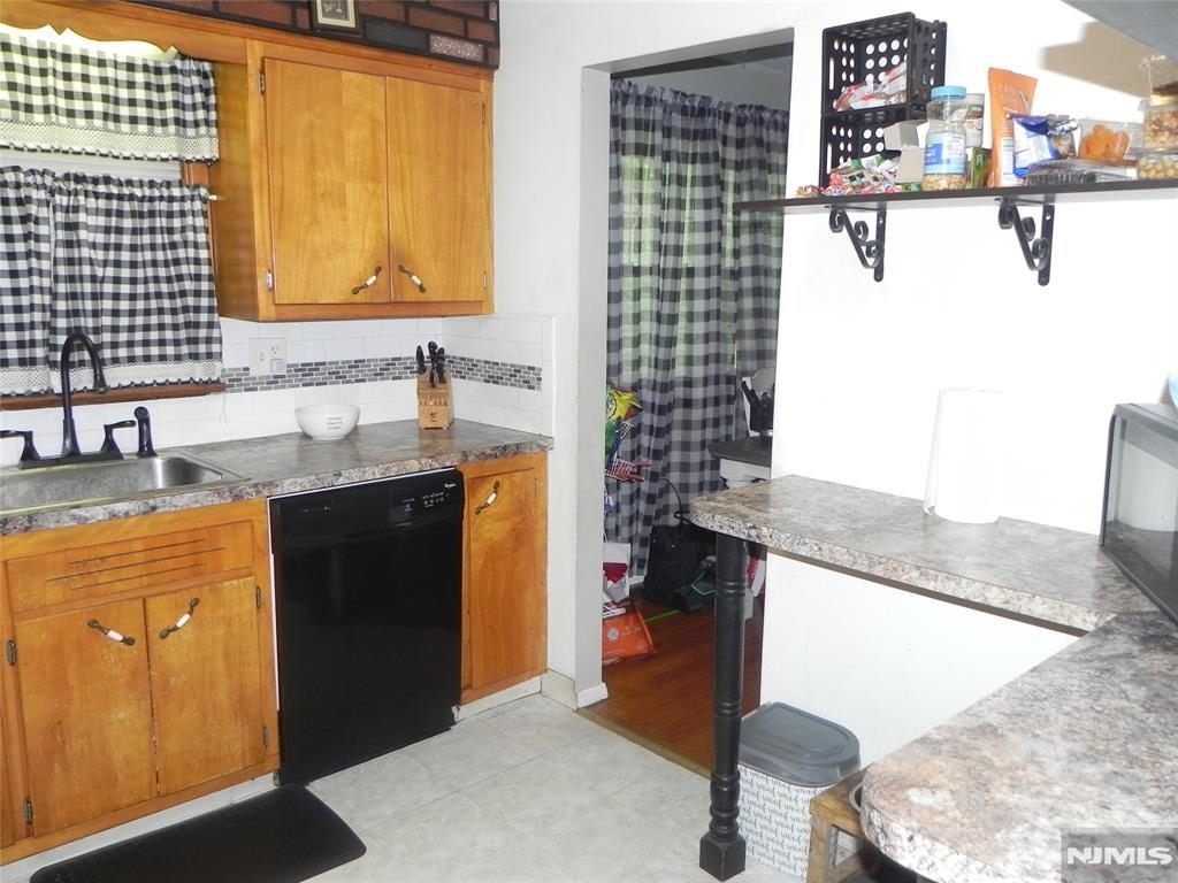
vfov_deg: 48.2
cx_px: 589
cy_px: 442
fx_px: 987
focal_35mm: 29
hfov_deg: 61.7
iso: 200
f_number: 2.8
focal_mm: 5.2
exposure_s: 1/30
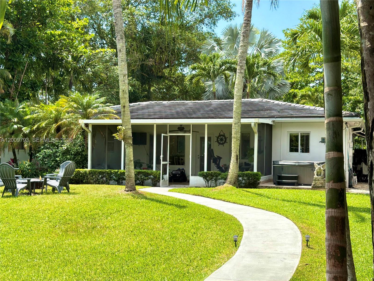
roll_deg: +0.2
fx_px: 519
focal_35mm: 48
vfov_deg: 30.3
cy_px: 140
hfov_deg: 39.7
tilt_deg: +1.7
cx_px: 187
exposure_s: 1/2762
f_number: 1.78
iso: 80
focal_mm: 6.76
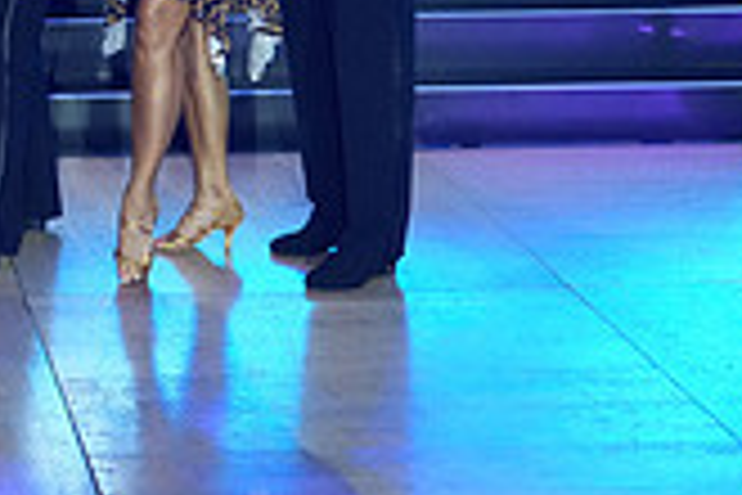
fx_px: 2246
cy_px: -322
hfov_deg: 17.6
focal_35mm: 109
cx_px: -225
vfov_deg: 11.8
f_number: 4
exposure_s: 1/640
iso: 3200
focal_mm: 31
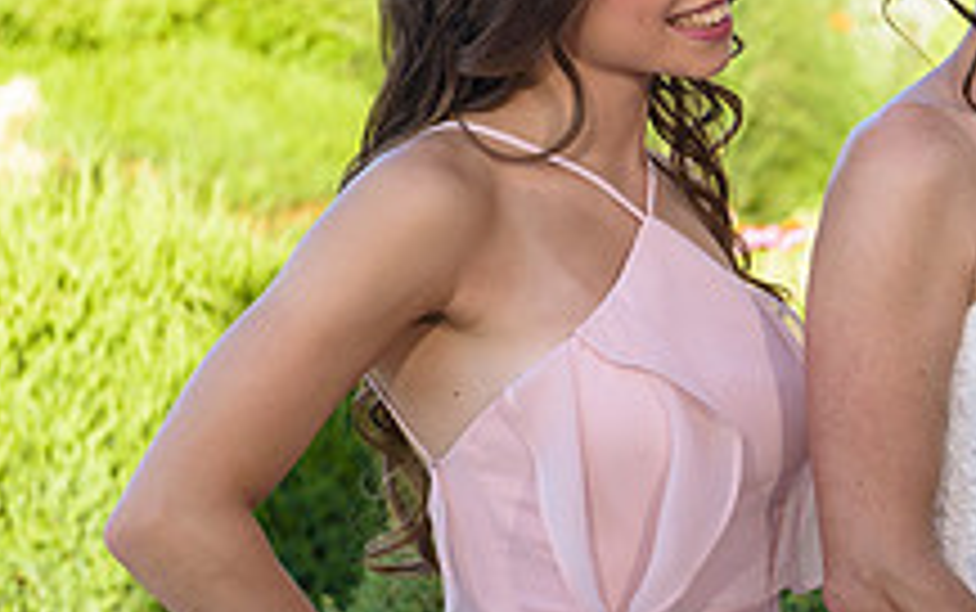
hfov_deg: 12.2
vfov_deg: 7.8
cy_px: 272
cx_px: 1039
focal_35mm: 169
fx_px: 4499
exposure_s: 1/250
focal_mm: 62
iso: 200
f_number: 4
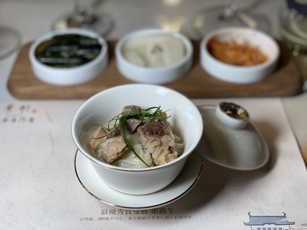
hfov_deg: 36.8
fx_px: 461
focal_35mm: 52
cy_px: 115
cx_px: 154
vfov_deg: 28.0
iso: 40
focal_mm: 6
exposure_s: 1/120
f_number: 2
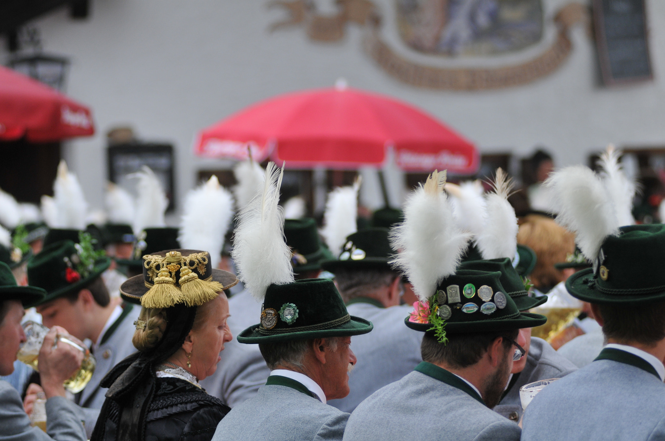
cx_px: 332
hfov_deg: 12.5
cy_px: 220
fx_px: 3044
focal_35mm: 165
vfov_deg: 8.3
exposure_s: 1/2000
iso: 400
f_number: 2.8
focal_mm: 110
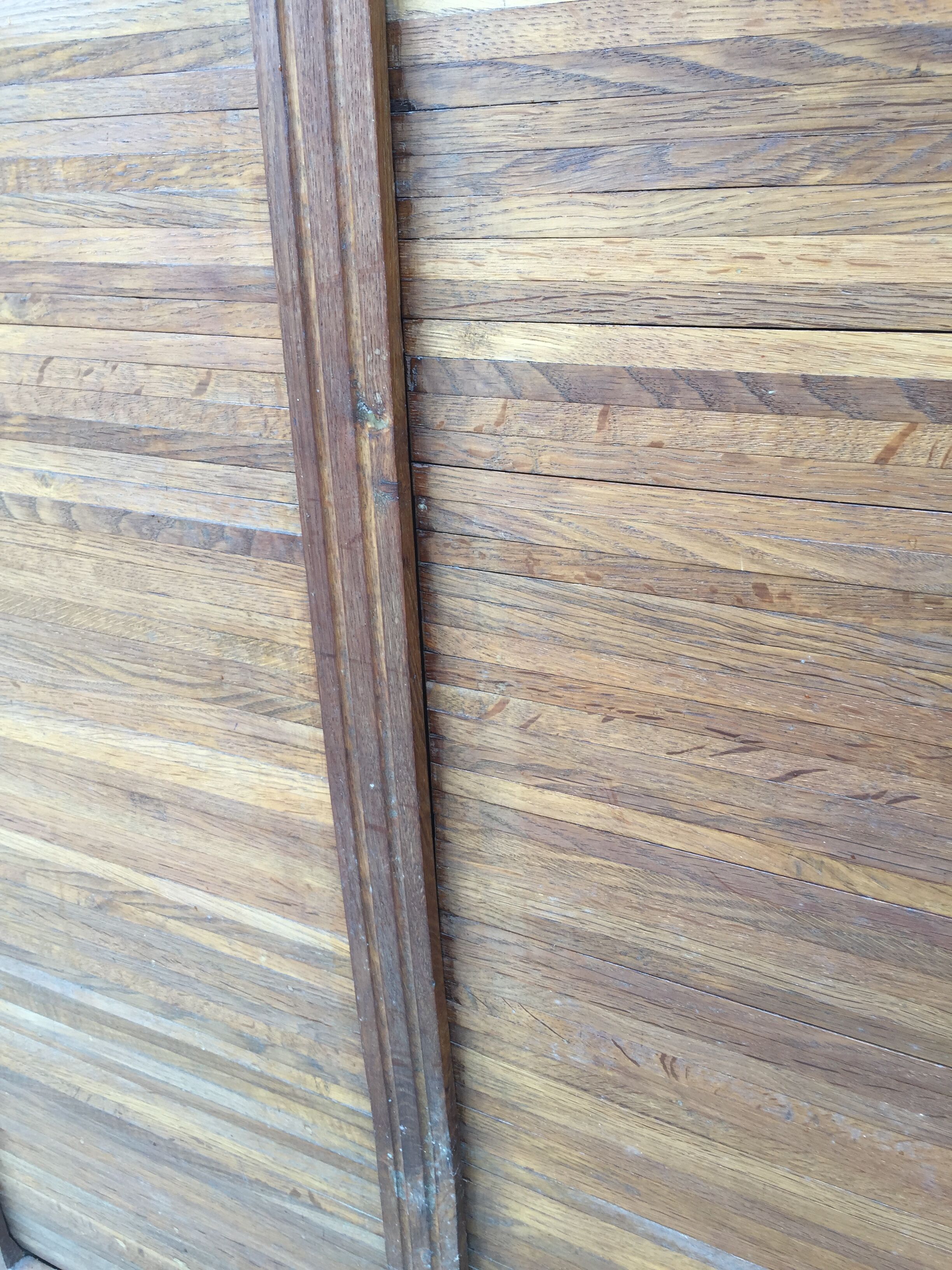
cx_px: 476
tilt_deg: -27.2
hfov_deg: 48.2
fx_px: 1063
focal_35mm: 29
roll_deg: -1.0
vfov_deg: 61.7
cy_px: 635
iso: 32
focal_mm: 4.15
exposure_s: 1/108
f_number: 2.2
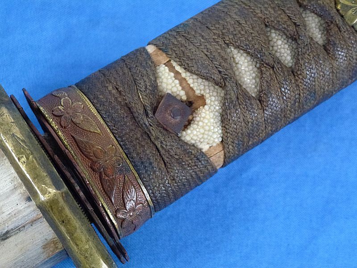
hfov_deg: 27.4
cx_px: 178
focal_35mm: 71
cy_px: 134
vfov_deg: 20.7
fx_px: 732
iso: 400
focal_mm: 12.7
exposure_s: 1/50
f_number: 4.7
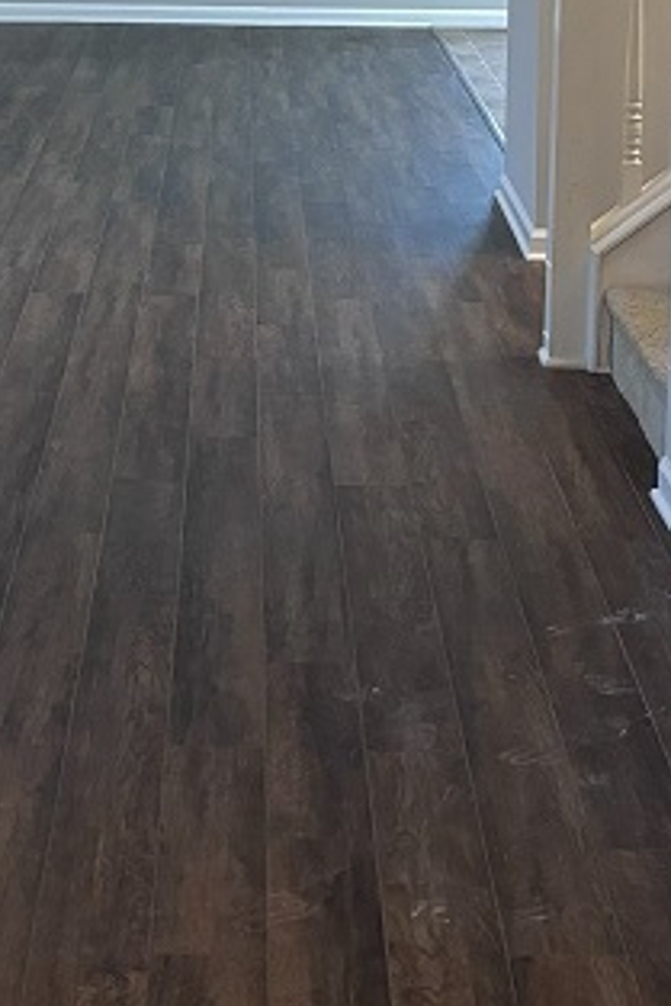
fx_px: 2429
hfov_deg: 15.7
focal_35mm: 87
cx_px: 180
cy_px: 64
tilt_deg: -7.9
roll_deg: -0.3
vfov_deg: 22.7
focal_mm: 5.96
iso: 320
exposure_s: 1/60
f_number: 1.6
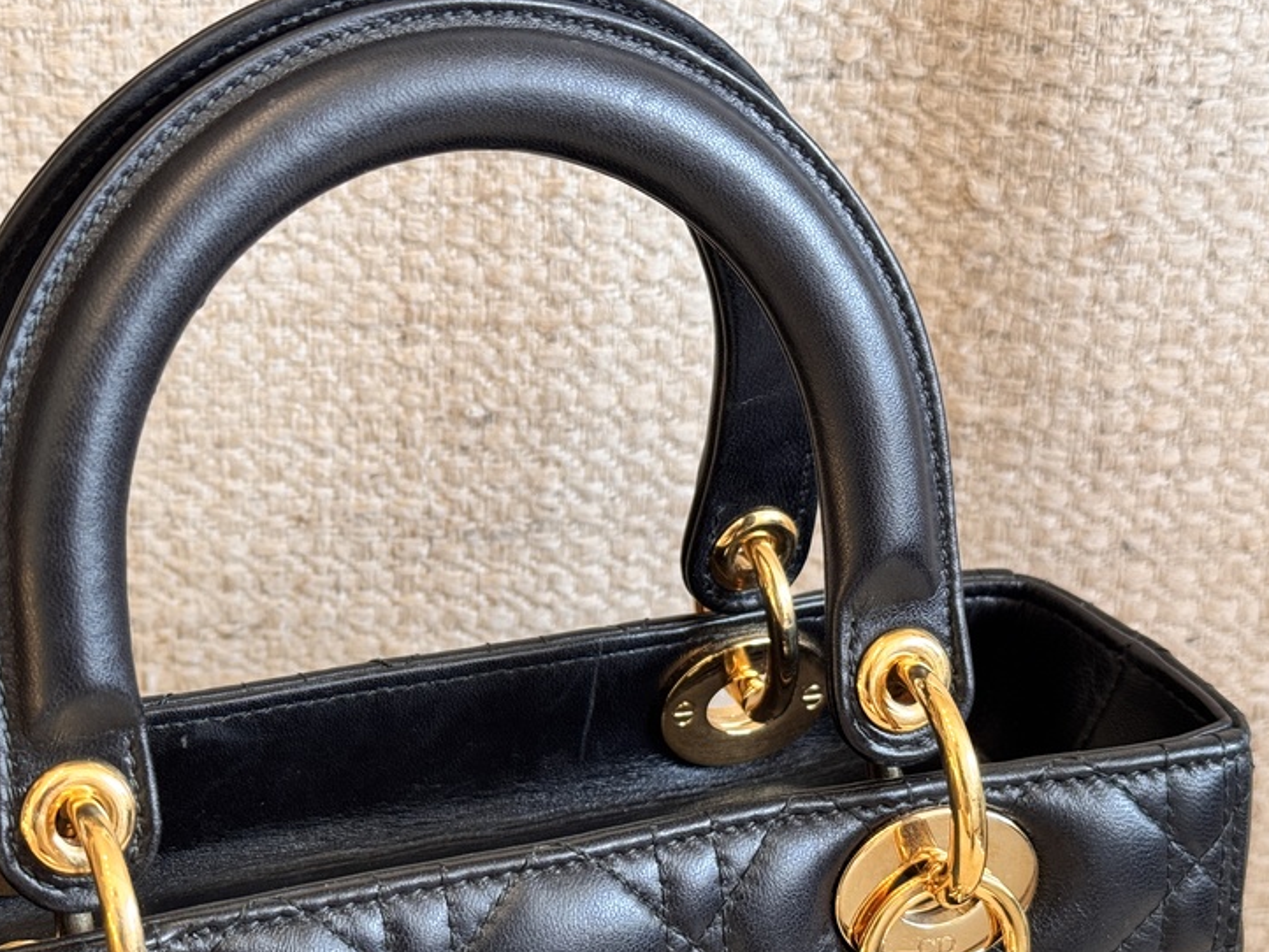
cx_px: 402
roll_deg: +0.3
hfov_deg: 28.7
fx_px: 2457
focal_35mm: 67
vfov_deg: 21.9
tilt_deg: -23.3
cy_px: 595
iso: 125
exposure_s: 1/50
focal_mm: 6.76
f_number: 1.78
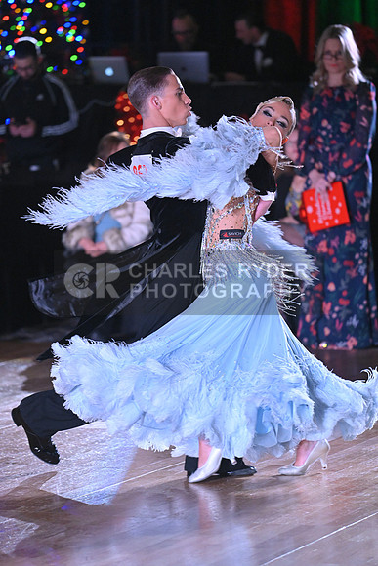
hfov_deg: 7.4
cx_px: 189
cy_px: 283
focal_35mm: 185
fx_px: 2912
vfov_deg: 11.1
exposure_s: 1/400
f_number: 4
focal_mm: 185
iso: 4000
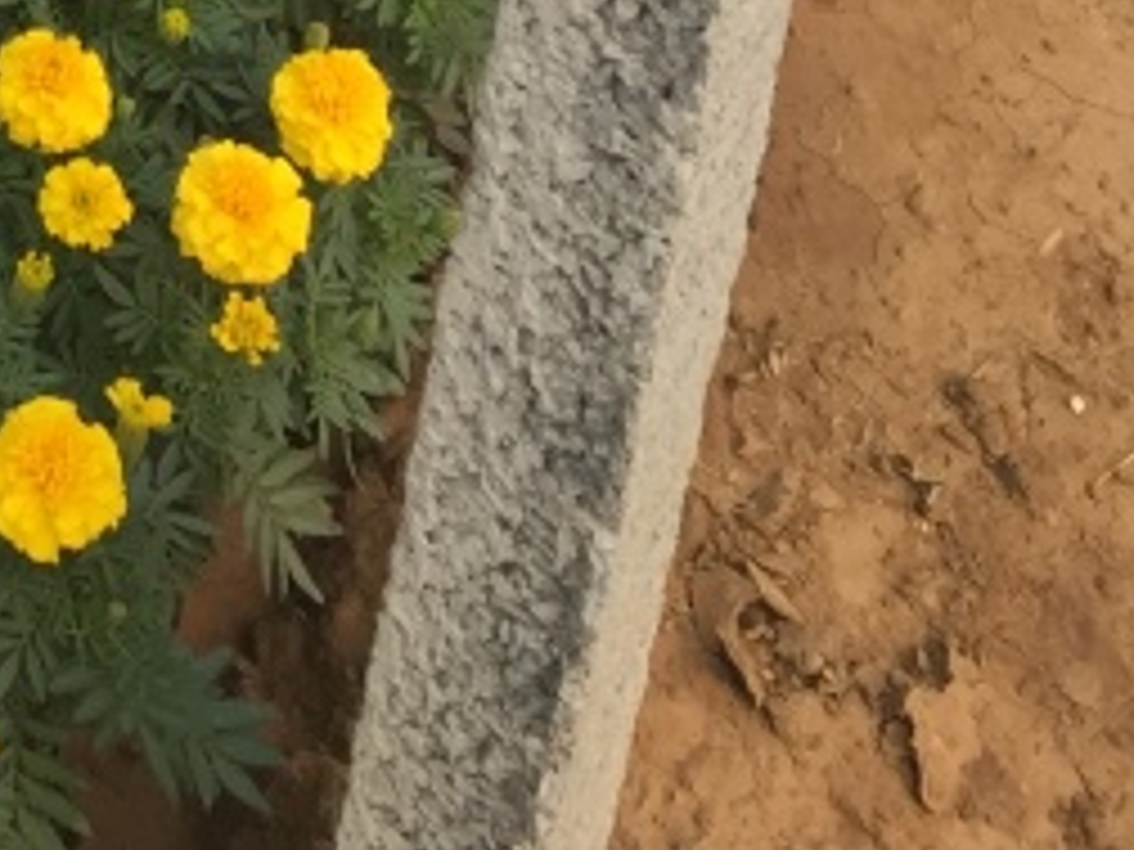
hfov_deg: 15.0
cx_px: -477
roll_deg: -1.3
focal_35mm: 123
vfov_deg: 9.8
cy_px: -1545
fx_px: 4029
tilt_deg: -31.6
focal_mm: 4.15
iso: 32
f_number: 2.2
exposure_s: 1/682
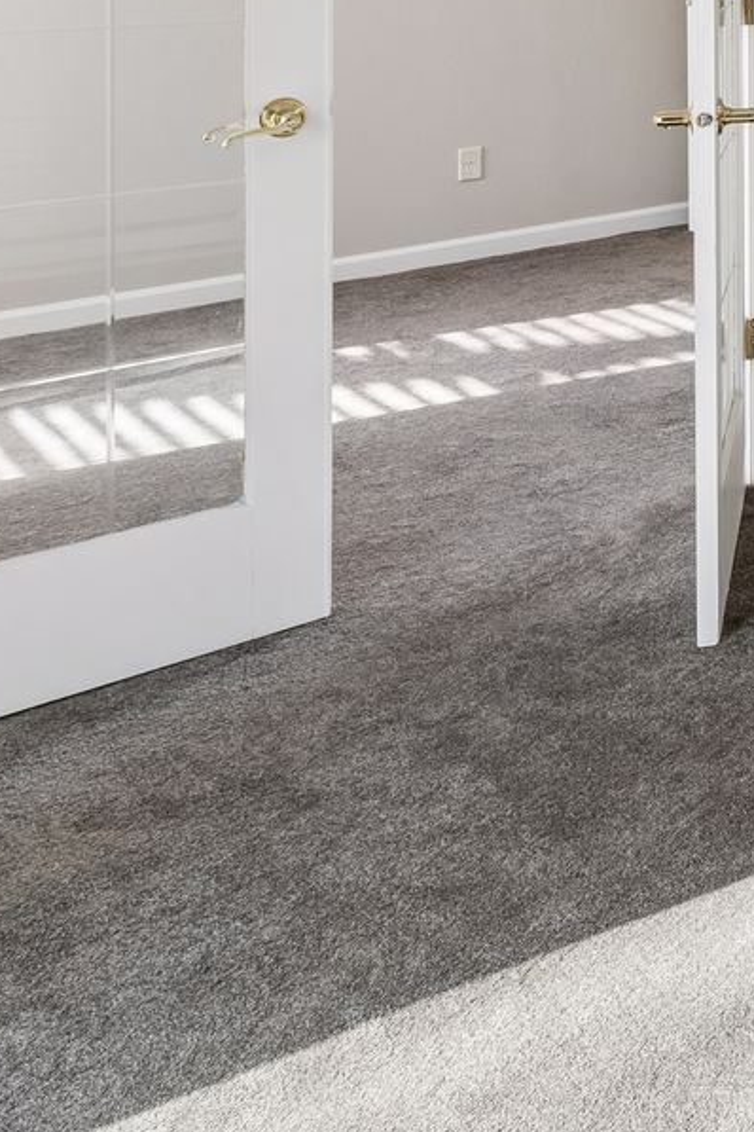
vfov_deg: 37.8
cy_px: -51
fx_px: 1414
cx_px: 1459
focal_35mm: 45
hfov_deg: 19.4
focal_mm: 14
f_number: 9
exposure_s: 1/10
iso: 400
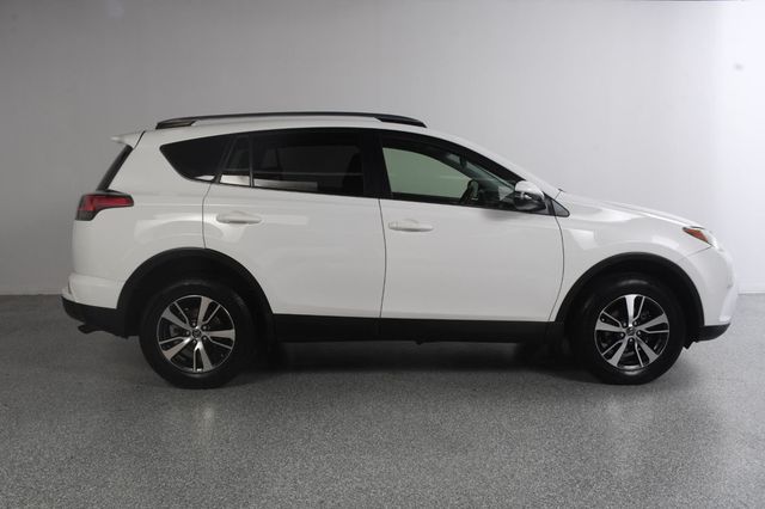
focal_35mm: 33
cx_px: 382
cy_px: 254
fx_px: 701
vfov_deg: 39.9
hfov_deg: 57.2
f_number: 11
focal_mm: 22
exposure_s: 1/160
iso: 100
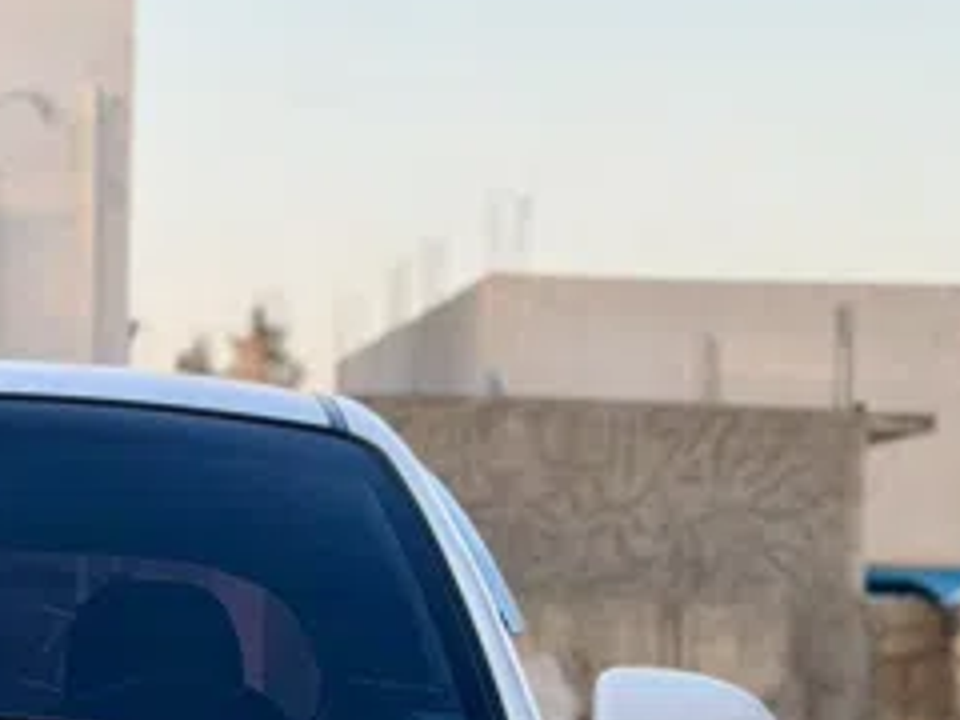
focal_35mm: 128
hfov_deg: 14.8
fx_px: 3550
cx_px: -228
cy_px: 540
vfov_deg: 11.6
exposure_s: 1/611
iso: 64
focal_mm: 6.76
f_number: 1.78
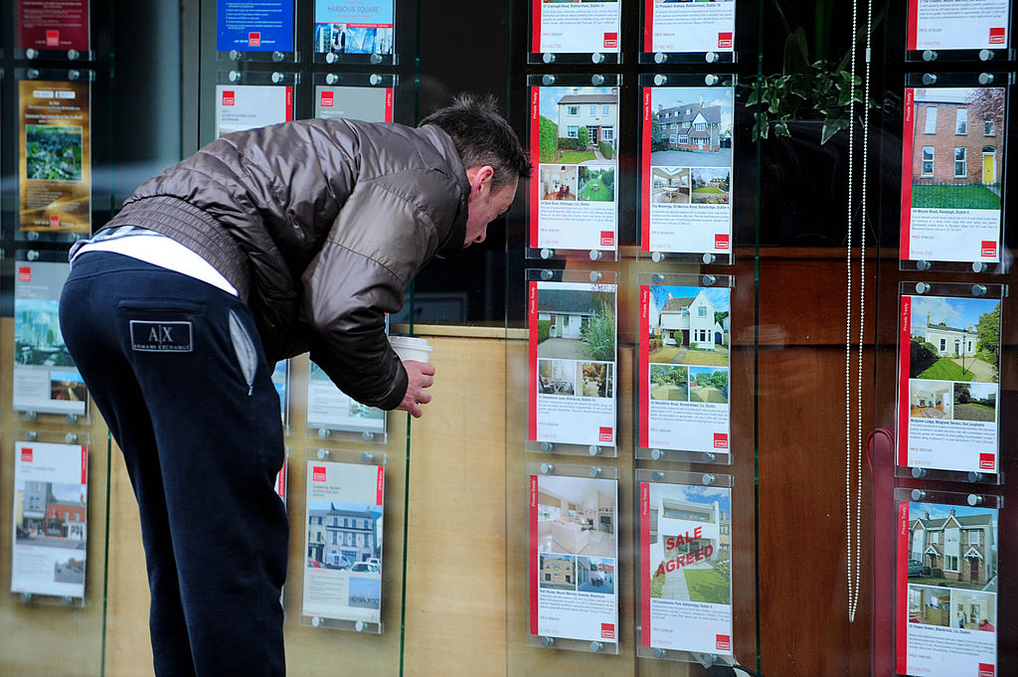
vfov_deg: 6.9
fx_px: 5651
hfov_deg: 10.3
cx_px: 509
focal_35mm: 200
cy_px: 338
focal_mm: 200
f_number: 4.5
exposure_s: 1/160
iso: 500
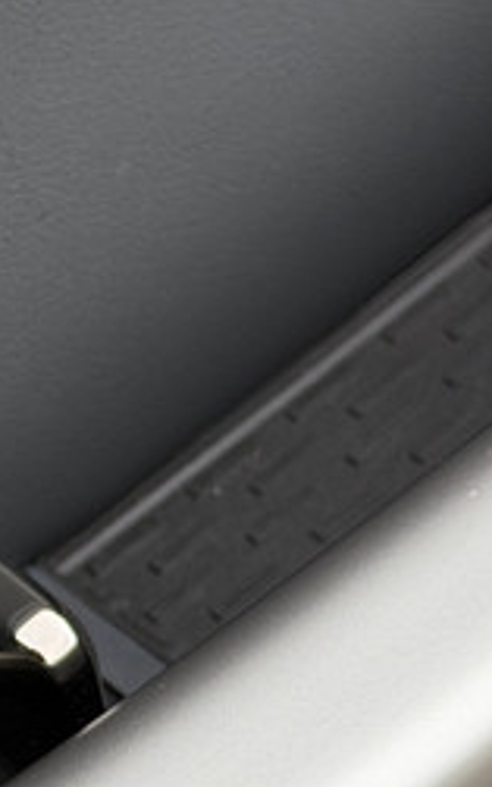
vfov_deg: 12.2
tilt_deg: -51.8
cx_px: -373
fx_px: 3645
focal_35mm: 170
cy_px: 762
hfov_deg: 7.5
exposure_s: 1/271
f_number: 1.78
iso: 64
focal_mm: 6.76
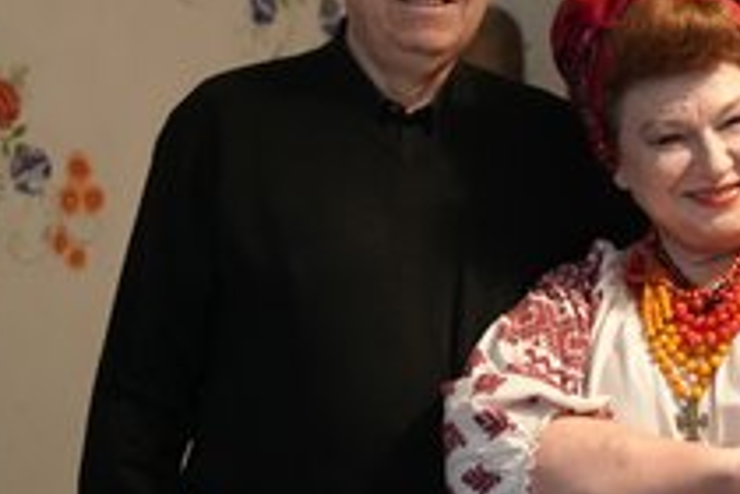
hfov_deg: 23.8
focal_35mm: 84
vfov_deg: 16.2
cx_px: 599
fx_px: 1727
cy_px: 161
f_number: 2.8
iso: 12800
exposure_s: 1/60
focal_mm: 44
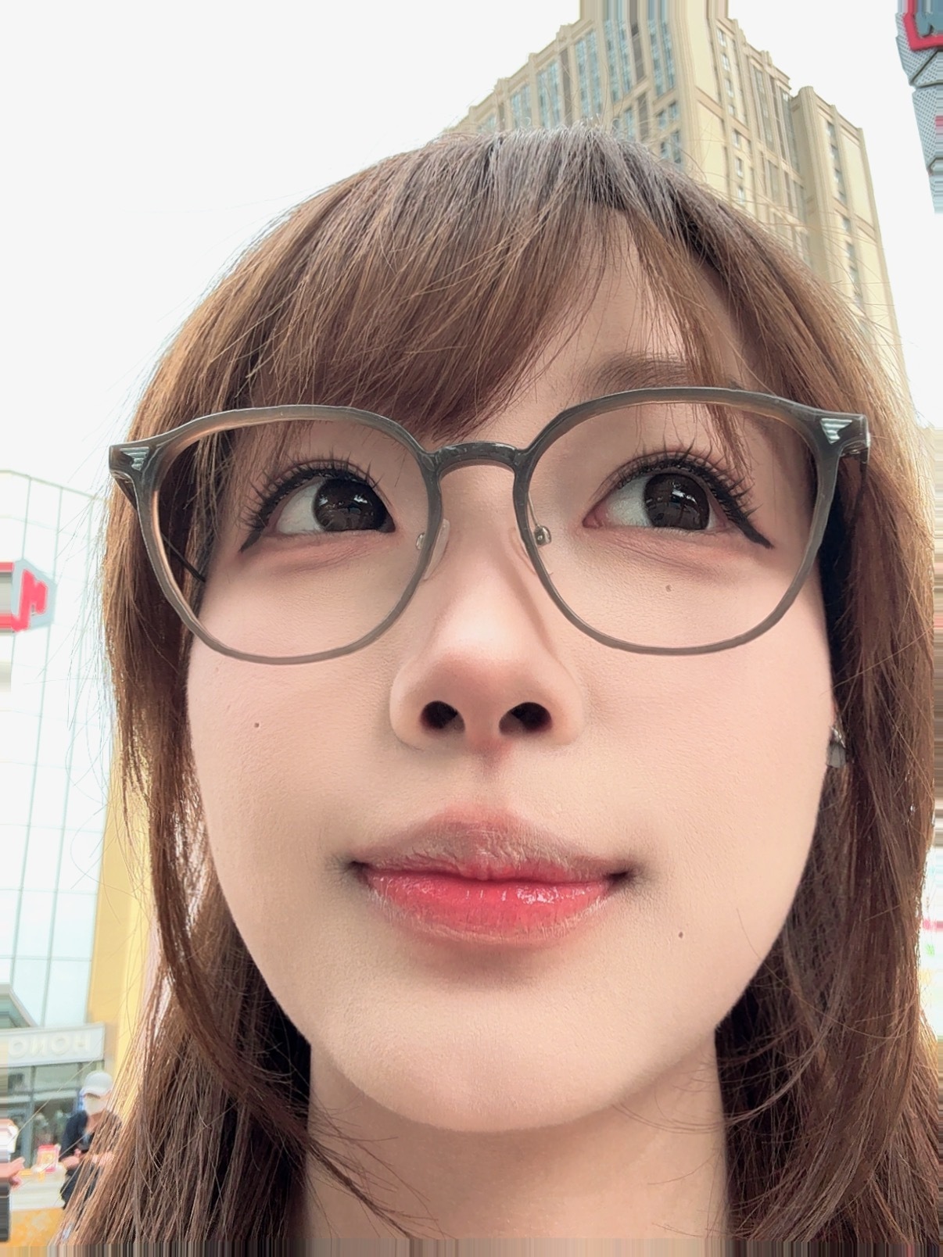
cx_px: 472
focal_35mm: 35
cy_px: 628
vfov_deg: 52.6
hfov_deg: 40.7
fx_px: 1271
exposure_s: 1/270
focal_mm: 2.69
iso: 40
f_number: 1.9
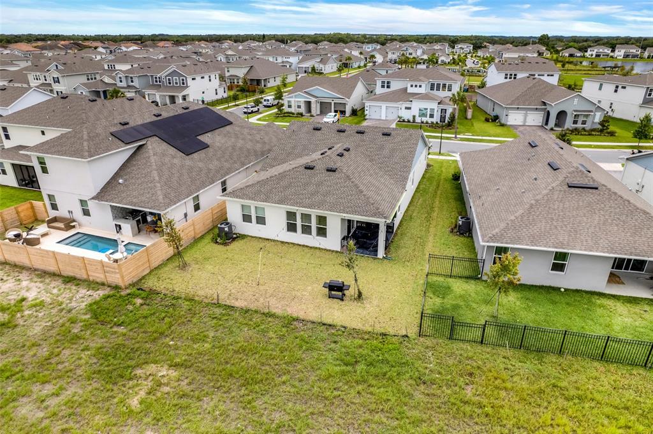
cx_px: 326
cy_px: 217
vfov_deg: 57.1
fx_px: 399
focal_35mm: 22
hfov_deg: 78.6
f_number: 2.8
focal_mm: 8.38
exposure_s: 1/120
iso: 120
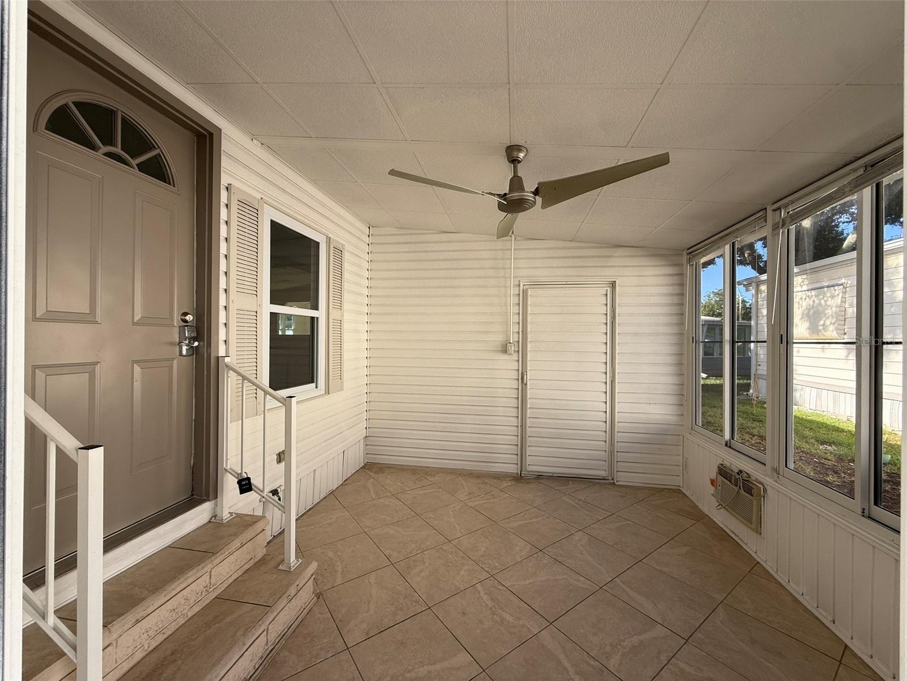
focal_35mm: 14
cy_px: 340
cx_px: 454
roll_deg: -0.8
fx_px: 367
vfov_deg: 85.7
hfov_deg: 102.1
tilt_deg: +0.6
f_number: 2.2
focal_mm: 2.22
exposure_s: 1/277
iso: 50
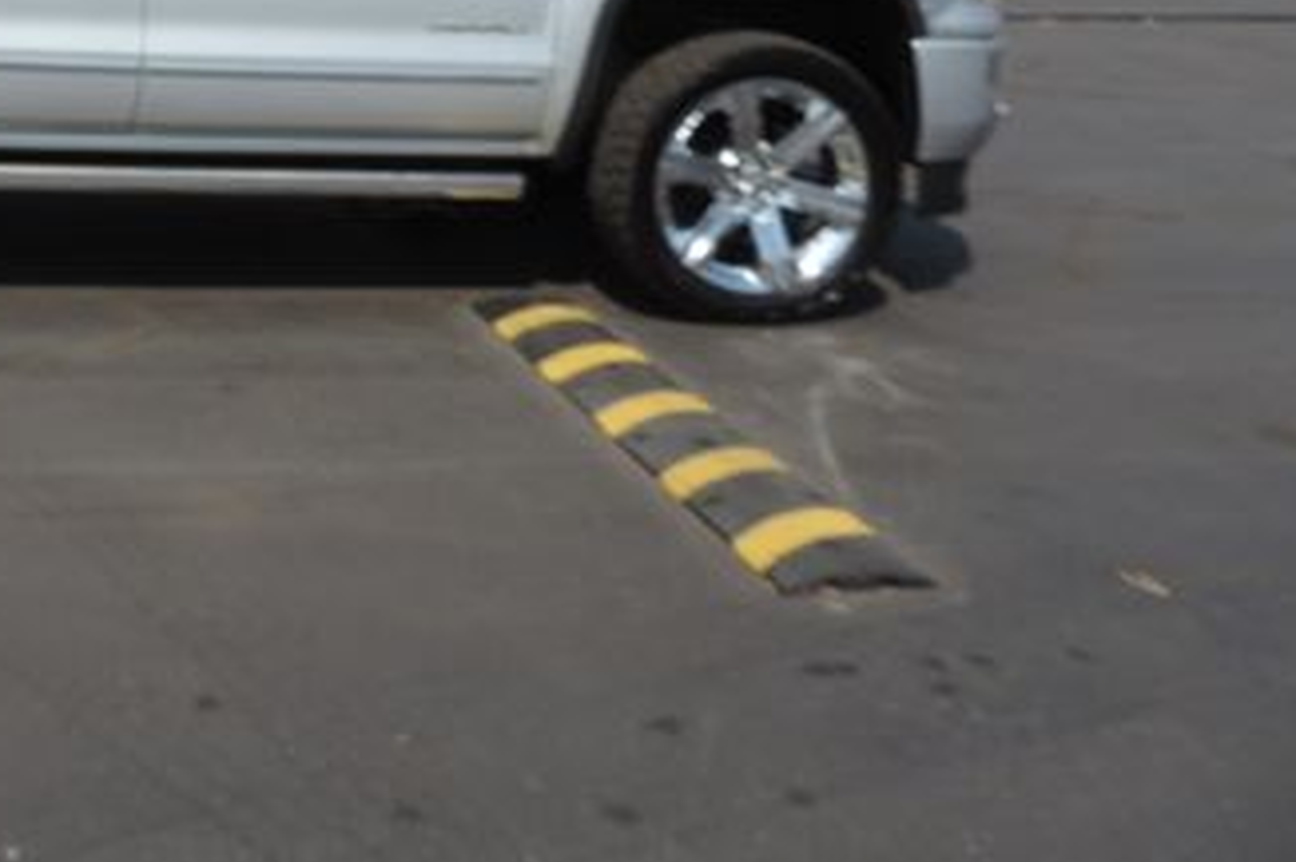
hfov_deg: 37.1
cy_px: -28
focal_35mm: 49
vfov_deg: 25.9
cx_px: 72
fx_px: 1763
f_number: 3
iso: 80
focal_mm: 4.3
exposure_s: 1/1600
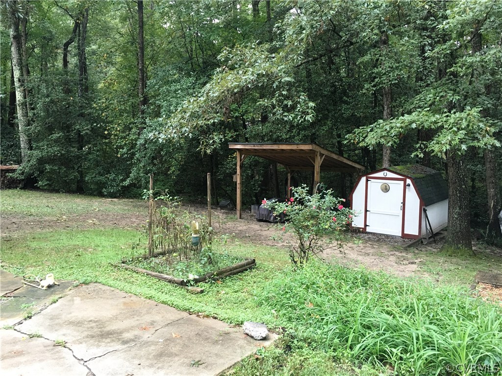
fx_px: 421
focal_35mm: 29
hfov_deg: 61.7
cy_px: 188
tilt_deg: -5.1
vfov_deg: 48.2
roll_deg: -0.4
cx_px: 251
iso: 40
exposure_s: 1/15
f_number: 2.2
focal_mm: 4.15
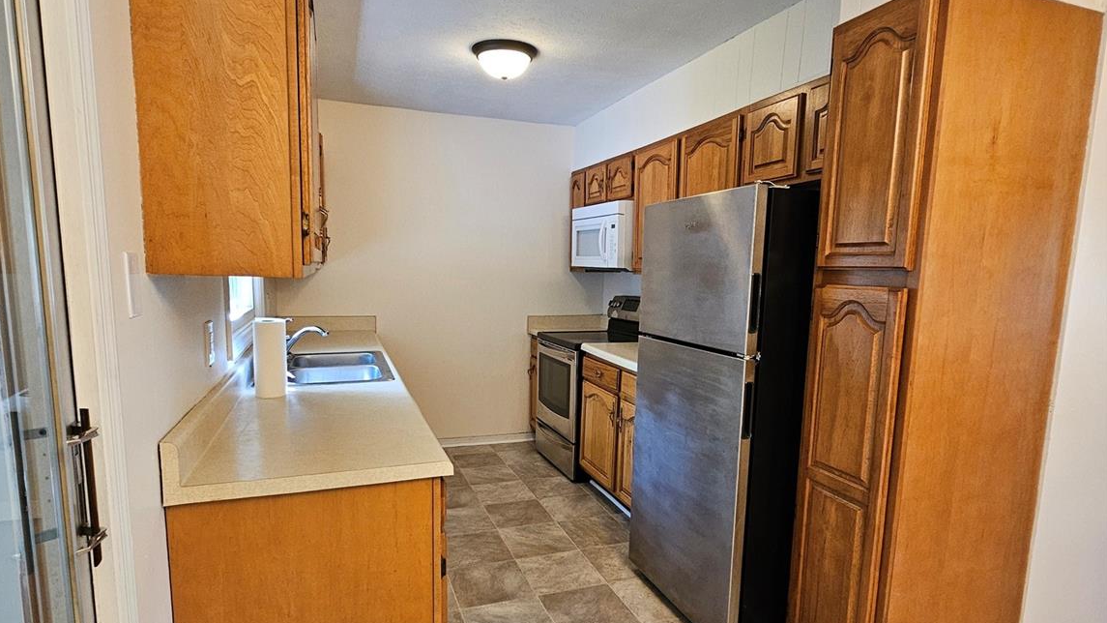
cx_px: 553
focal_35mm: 19
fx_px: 558
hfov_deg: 89.6
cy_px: 351
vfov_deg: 58.2
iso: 400
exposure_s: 1/60
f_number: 2.2
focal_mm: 2.2
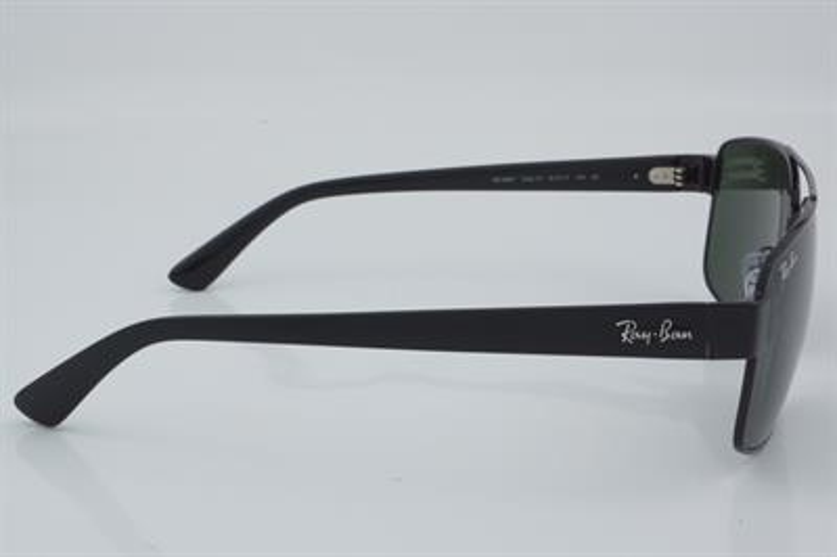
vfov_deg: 20.1
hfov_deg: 29.9
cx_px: 418
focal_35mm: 68
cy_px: 278
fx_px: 1568
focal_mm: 45
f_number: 29
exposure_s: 1/4
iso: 100
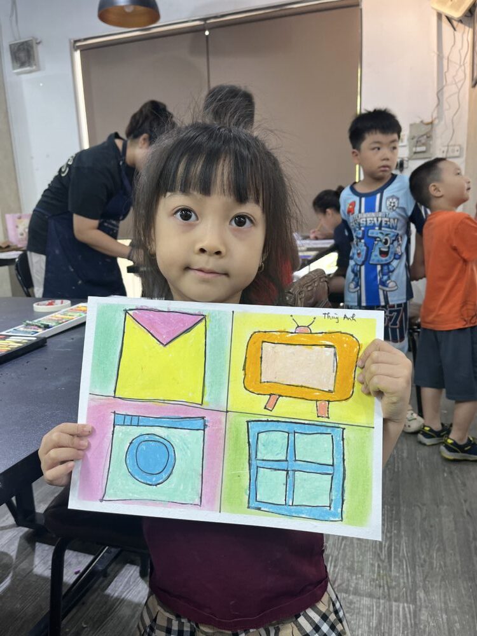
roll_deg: +3.0
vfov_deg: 67.3
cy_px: 318
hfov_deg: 53.1
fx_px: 478
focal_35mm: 26
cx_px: 238
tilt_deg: -12.4
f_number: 1.6
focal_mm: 5.1
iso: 100
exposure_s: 1/100
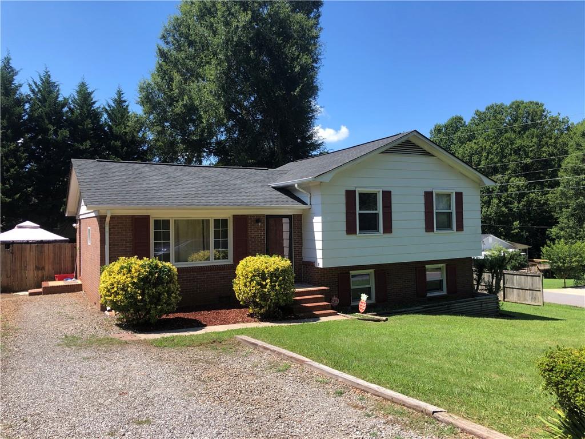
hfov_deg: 63.4
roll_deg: +1.7
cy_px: 220
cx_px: 292
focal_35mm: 28
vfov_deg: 49.7
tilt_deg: +0.4
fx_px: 473
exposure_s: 1/979
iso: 20
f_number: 1.8
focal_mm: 3.99
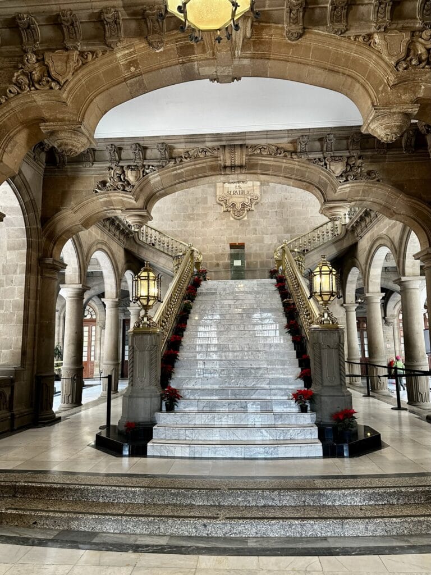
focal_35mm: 24
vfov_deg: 71.6
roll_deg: +0.9
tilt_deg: +8.0
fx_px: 398
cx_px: 216
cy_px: 288
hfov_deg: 56.8
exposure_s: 1/60
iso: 200
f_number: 1.78
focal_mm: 6.86
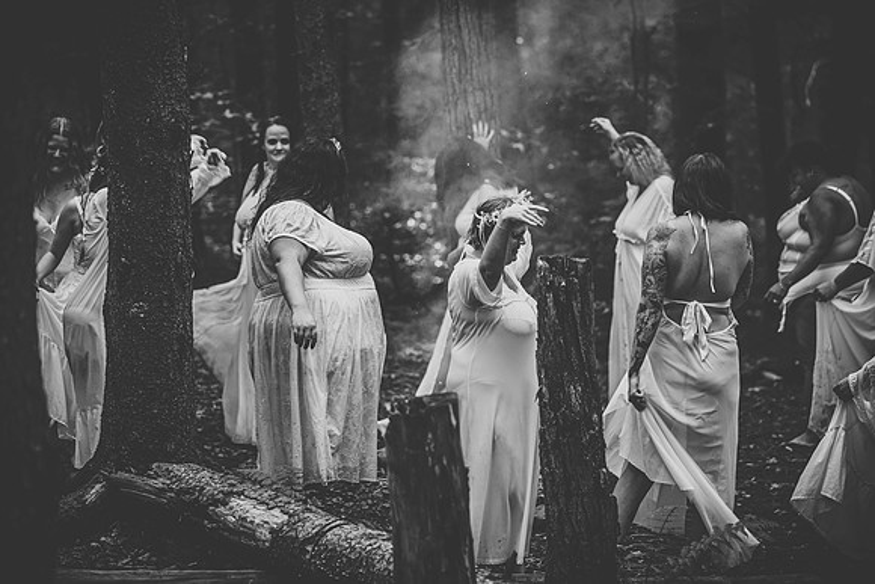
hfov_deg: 17.1
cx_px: 438
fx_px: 2917
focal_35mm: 120
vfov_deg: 11.4
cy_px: 292
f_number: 2.8
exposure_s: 1/160
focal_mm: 120
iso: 1000
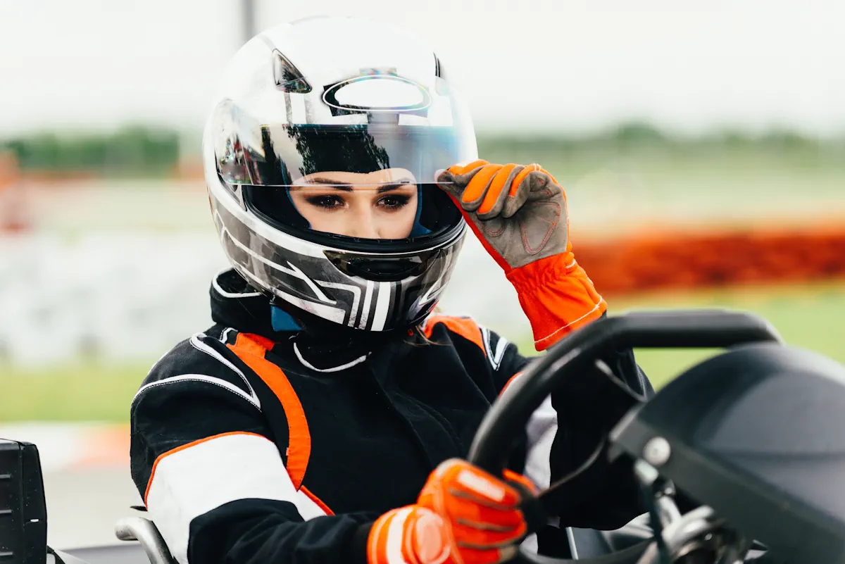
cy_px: 282
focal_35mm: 135
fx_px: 3170
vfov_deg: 10.2
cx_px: 422
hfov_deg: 15.2
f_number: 3.2
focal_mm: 135
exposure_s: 1/500
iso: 320
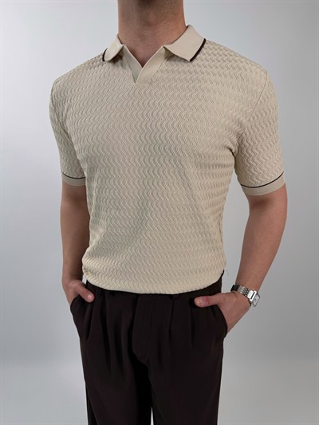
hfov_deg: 56.8
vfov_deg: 71.6
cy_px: 212
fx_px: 295
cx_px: 160
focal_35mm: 24
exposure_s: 1/612
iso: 80
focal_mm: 6.76
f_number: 1.78
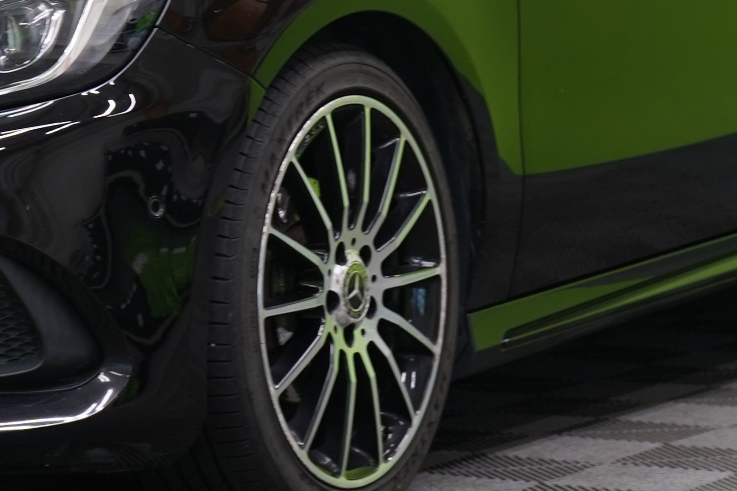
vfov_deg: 6.3
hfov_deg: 9.5
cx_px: 81
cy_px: -180
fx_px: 4400
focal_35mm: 215
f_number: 5
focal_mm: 57
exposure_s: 1/25
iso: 400
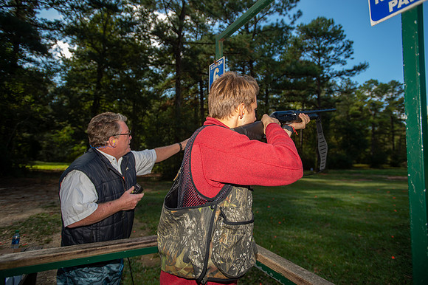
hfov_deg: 84.0
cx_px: 214
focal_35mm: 20
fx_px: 238
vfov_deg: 61.9
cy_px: 142
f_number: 3.2
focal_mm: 20
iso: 80
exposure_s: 1/320
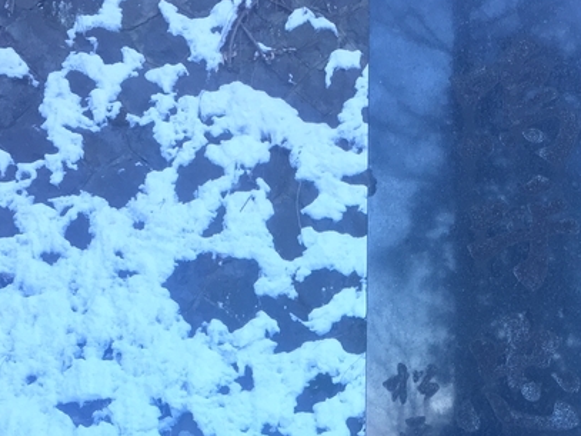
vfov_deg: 19.3
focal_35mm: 73
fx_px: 1225
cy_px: 476
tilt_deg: +1.1
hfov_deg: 26.5
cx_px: 398
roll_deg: -0.9
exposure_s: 1/120
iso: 32
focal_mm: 4.15
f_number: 2.2
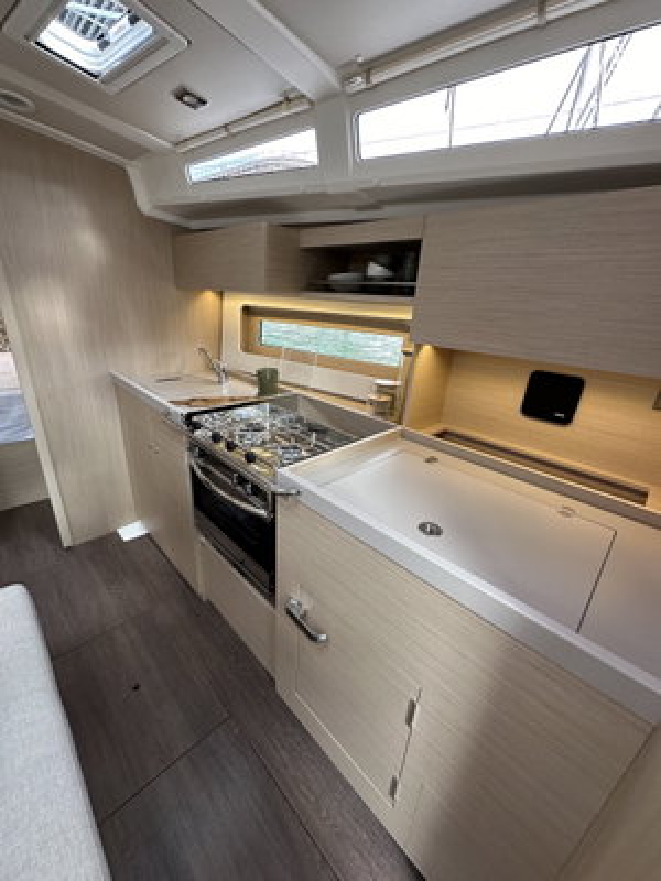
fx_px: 356
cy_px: 440
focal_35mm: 14
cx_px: 330
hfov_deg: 85.7
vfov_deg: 102.1
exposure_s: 1/99
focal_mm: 2.22
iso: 80
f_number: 2.2
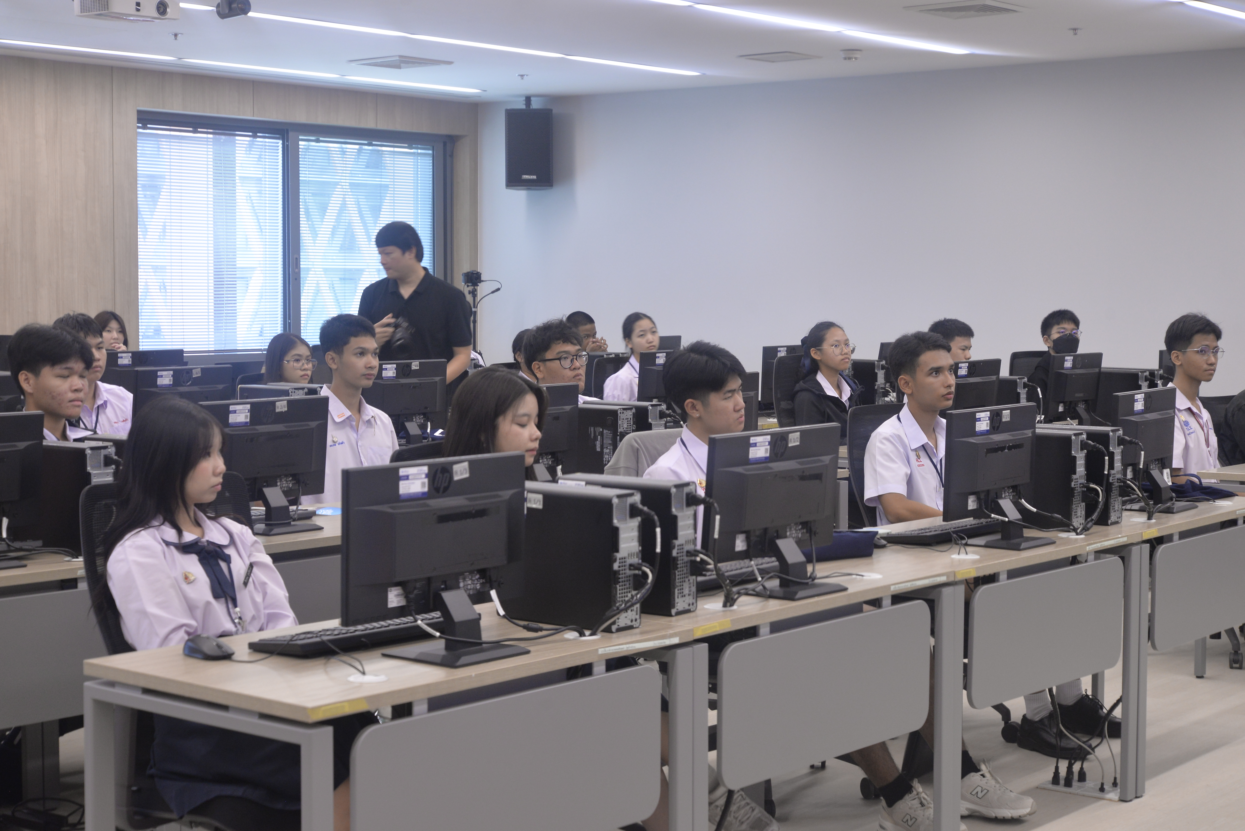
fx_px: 2006
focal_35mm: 58
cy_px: 416
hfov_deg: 34.5
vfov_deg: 23.4
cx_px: 622
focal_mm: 58
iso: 1250
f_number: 6.3
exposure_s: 1/30
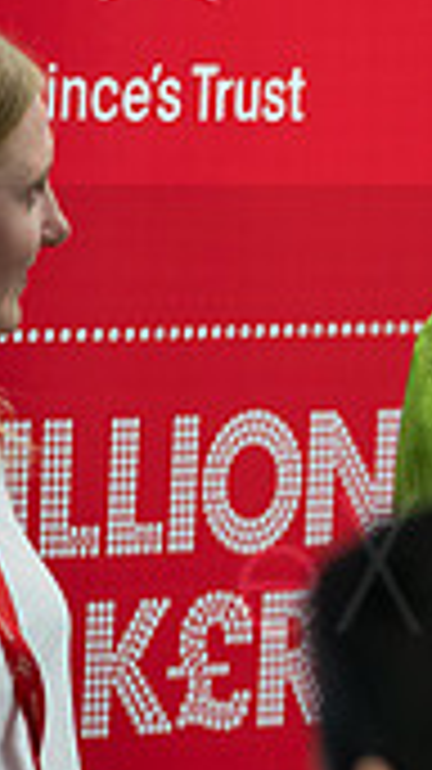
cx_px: 1097
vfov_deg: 4.5
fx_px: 9769
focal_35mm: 479
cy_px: 636
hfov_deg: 2.5
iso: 1250
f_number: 2.8
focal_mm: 127
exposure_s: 1/160
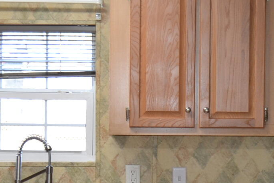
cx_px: 131
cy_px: 204
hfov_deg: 15.7
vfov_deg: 10.3
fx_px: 997
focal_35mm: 131
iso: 400
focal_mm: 26
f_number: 4
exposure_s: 1/60
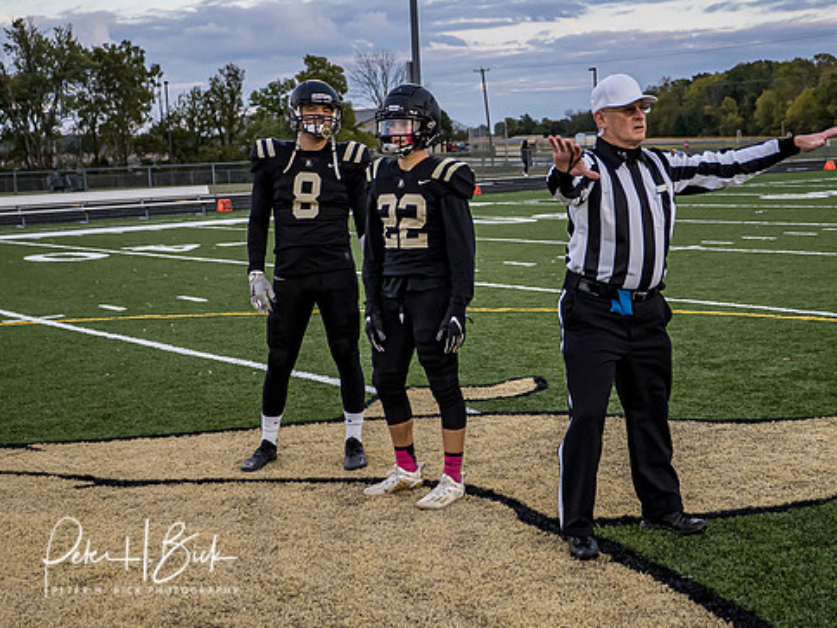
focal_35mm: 57
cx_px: 490
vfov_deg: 25.7
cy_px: 302
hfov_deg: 33.7
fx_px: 1378
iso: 800
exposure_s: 1/2000
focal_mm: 18
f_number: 1.7
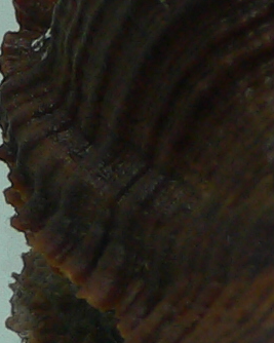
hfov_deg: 7.5
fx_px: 2089
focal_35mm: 206
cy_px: 104
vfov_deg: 9.4
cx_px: 291
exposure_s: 1/60
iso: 80
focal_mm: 4.6
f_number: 2.8
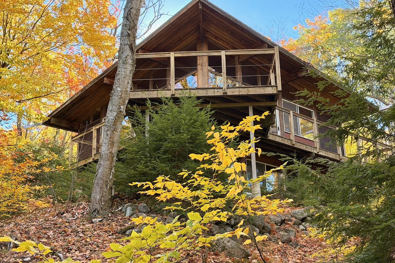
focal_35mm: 51
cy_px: 121
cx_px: 195
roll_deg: +0.2
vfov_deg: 26.5
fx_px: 559
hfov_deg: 38.9
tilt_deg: +20.8
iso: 80
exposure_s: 1/286
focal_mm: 6.76
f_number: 1.78
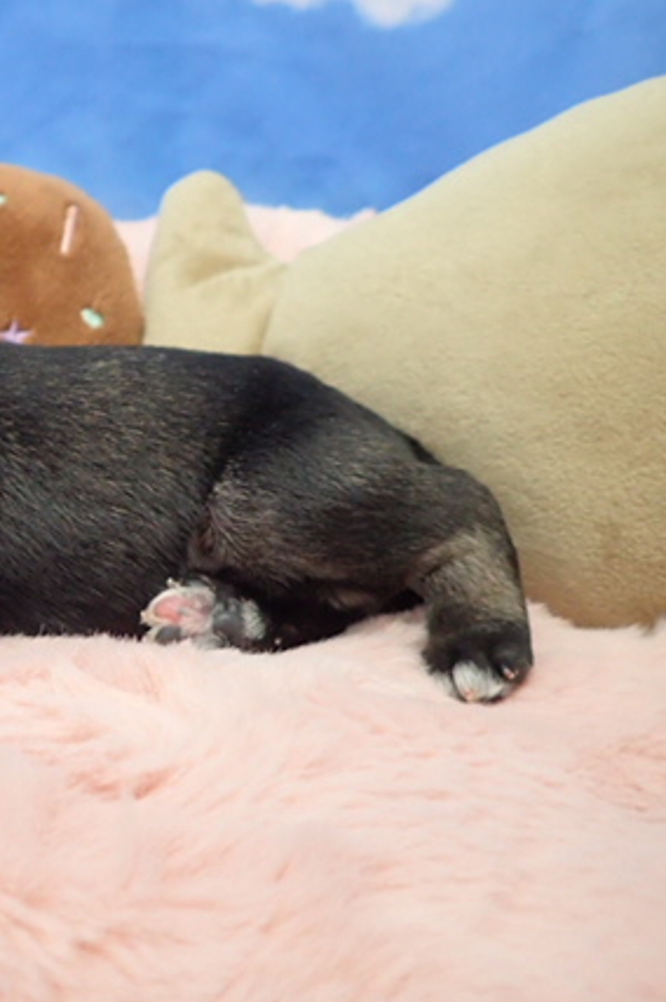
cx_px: 0
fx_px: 1084
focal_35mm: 39
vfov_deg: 49.5
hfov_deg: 31.6
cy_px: 448
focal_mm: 4.5
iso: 400
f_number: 2
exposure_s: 1/80
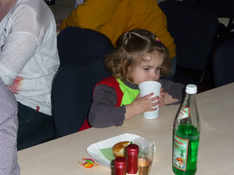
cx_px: 117
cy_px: 88
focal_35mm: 77
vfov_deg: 19.1
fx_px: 521
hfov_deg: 25.3
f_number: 4.6
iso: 250
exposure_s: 1/40
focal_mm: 13.1
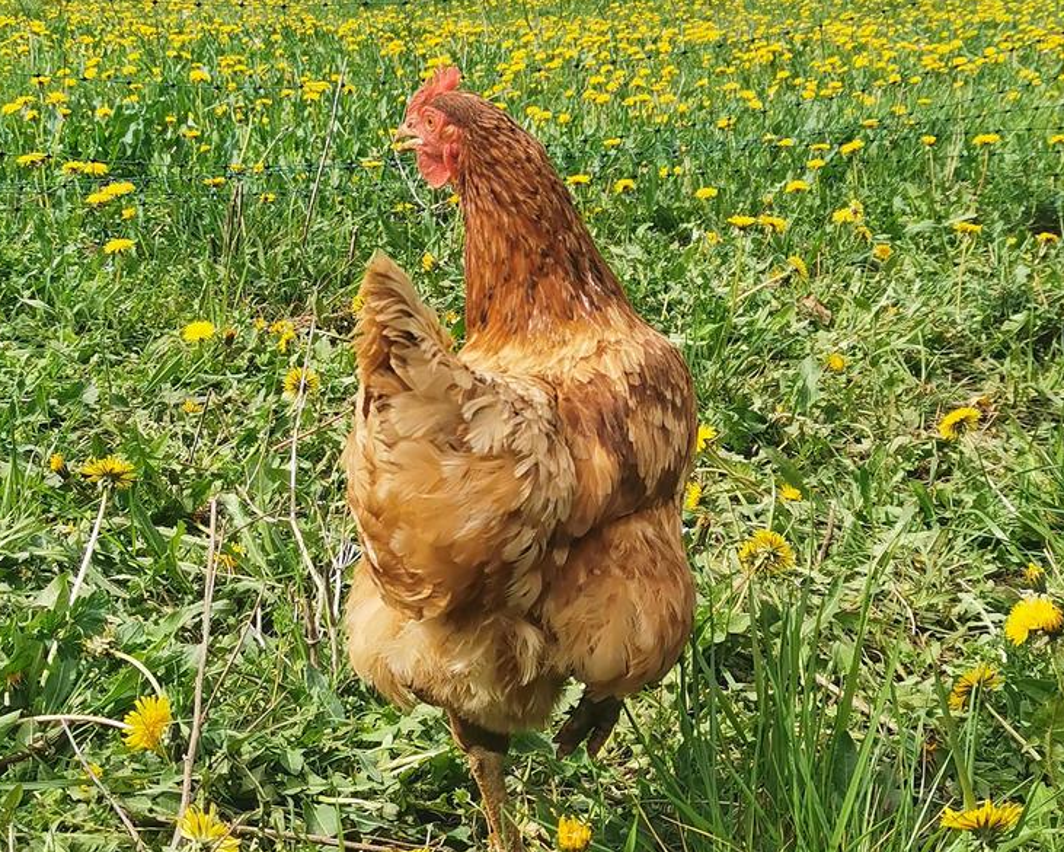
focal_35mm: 47
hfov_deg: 39.5
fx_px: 1480
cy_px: 430
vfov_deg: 32.1
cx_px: 493
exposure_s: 1/2304
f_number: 1.8
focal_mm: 5.58
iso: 50
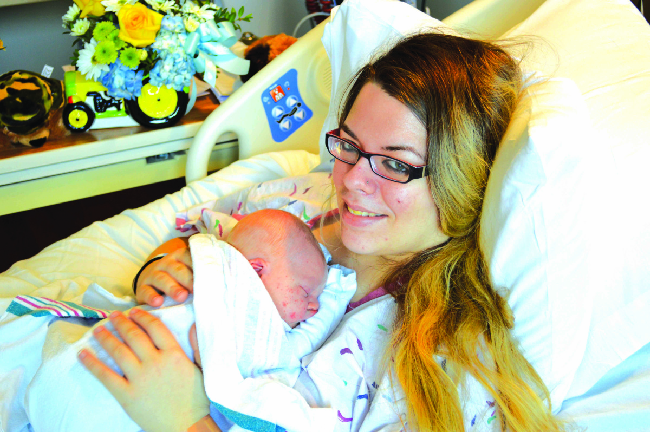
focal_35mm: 54
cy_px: 216
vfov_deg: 25.0
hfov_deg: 36.9
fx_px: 974
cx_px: 325
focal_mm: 36
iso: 400
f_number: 5
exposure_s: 1/30
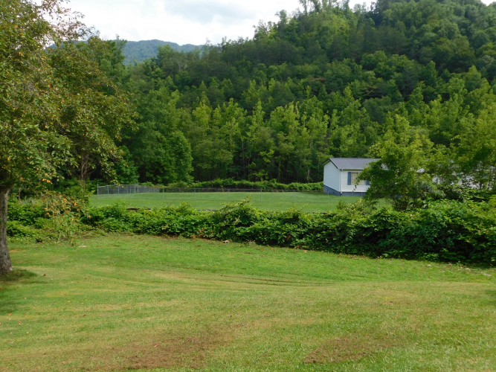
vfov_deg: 46.8
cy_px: 186
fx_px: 430
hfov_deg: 60.0
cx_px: 248
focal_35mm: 30
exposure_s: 1/800
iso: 125
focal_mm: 5.3
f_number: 3.2
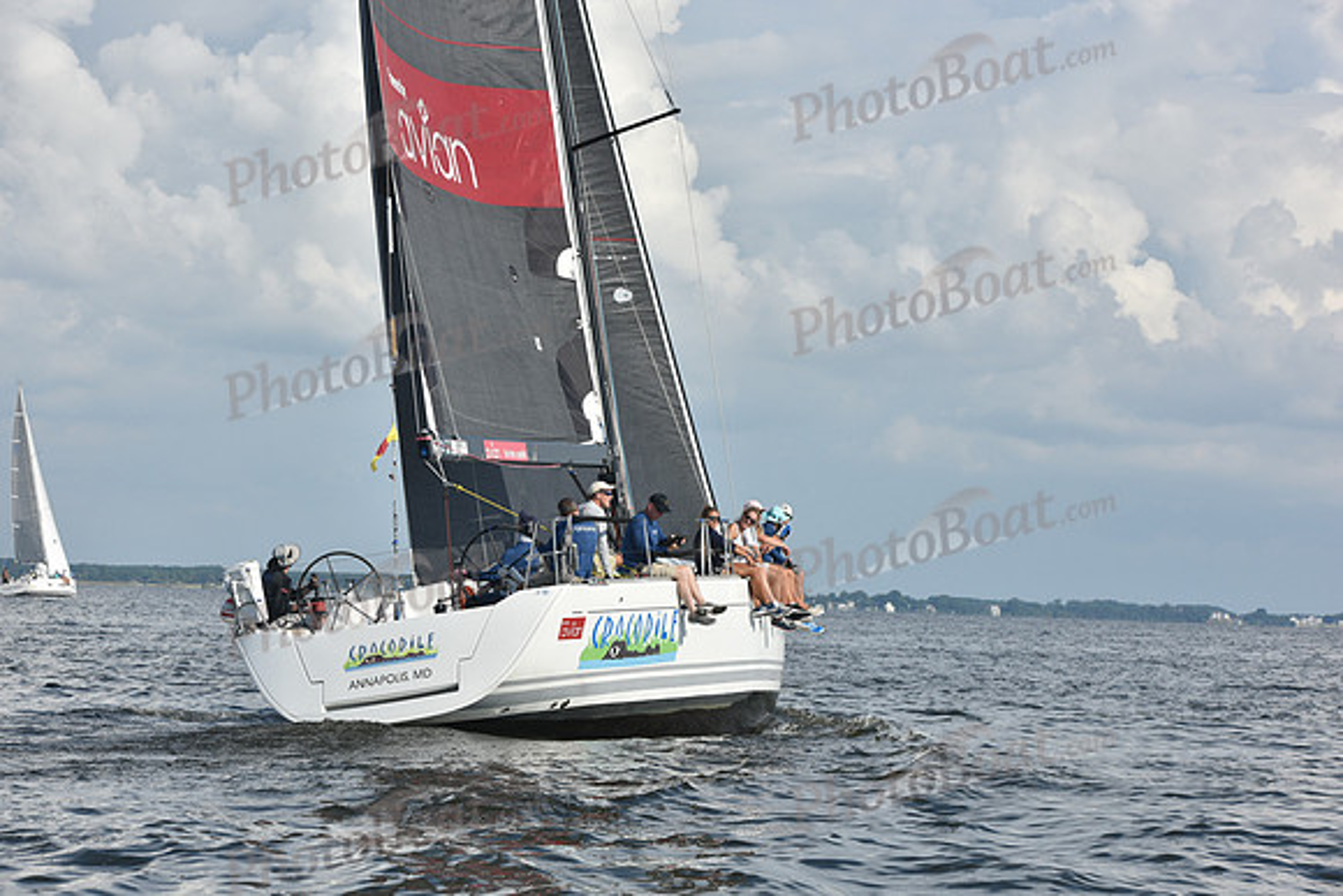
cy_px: 448
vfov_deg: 13.0
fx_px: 3918
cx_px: 672
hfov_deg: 19.5
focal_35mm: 105
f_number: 8
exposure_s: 1/1250
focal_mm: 105
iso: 250
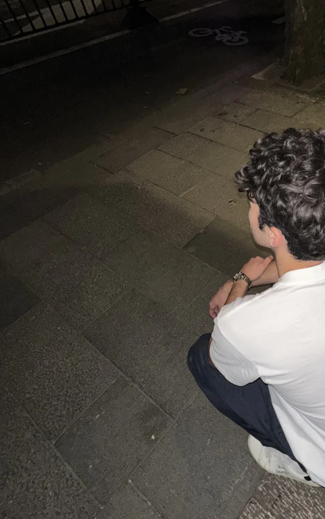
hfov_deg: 49.8
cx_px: 262
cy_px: 251
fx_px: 326
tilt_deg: -49.0
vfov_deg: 77.1
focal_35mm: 23
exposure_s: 1/33
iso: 80
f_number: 2.2
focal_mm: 2.22
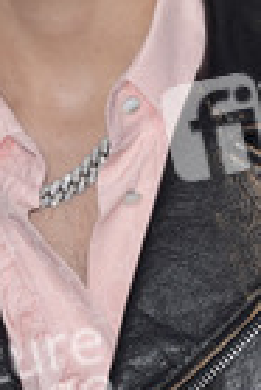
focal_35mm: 548
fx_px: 5944
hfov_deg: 2.5
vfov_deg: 3.8
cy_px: -25
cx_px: 52
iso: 400
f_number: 6.3
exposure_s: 1/250
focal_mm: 190
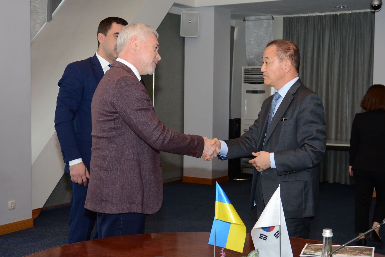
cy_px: 128
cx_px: 192
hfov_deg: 43.6
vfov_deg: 29.9
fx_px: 481
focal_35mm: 45
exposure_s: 1/250
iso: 640
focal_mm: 30
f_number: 5
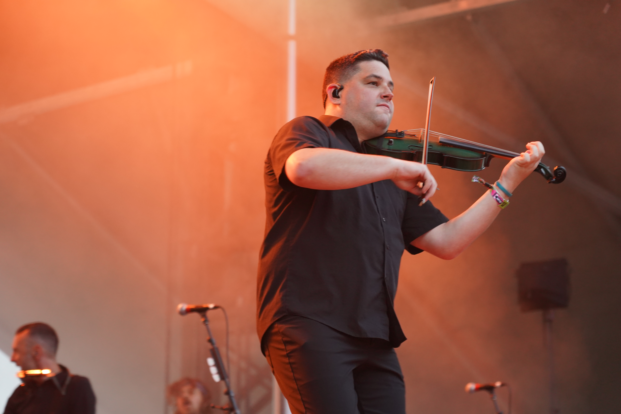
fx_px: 1811
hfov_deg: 19.5
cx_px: 310
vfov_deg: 13.0
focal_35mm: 105
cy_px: 207
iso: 2500
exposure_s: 1/160
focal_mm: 105
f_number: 4
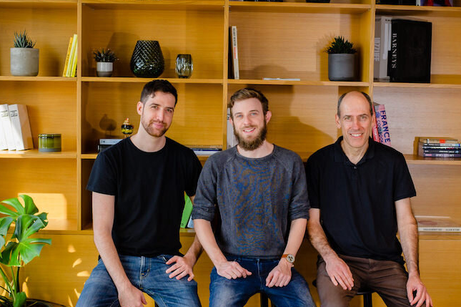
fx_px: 793
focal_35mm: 62
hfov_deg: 32.4
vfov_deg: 21.9
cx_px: 249
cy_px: 163
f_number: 4.8
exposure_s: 1/200
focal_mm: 50
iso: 280
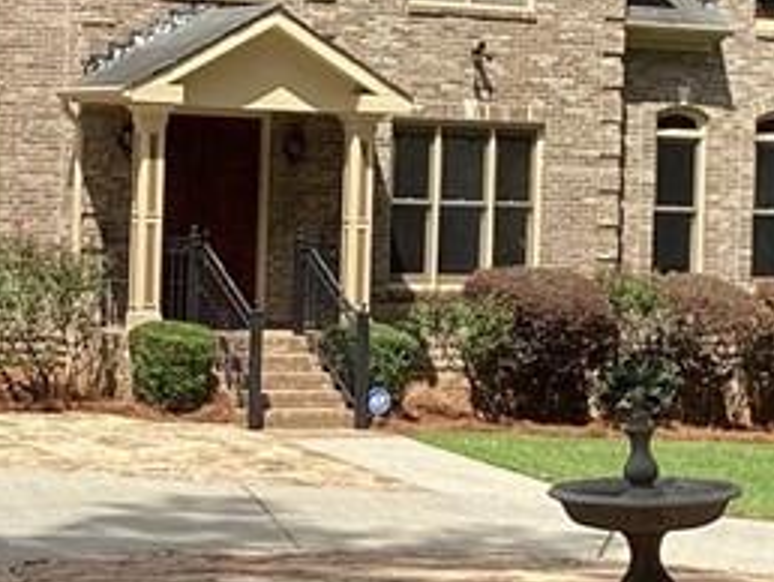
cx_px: 369
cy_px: 105
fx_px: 2753
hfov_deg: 16.0
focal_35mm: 123
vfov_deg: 12.0
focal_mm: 3.3
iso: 25
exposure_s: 1/970
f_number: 2.4
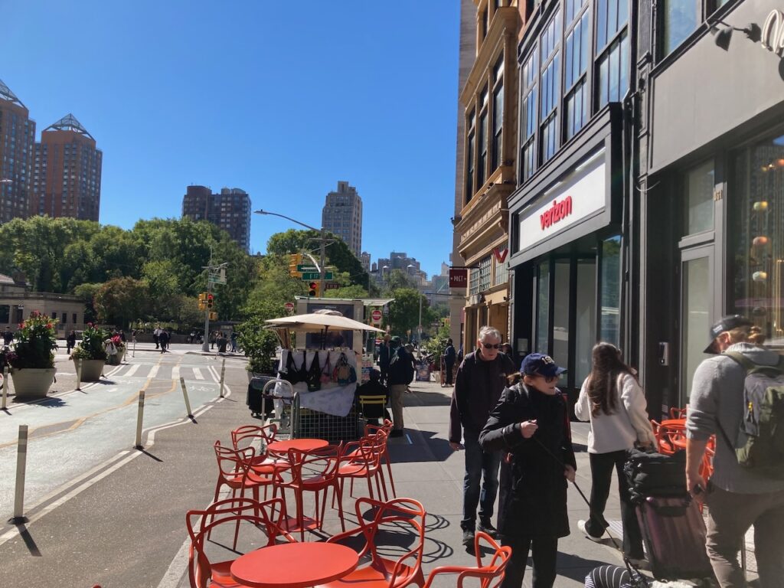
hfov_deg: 63.4
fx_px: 634
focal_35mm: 28
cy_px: 294
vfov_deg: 49.7
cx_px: 392
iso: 20
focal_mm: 3.99
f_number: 1.8
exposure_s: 1/1845
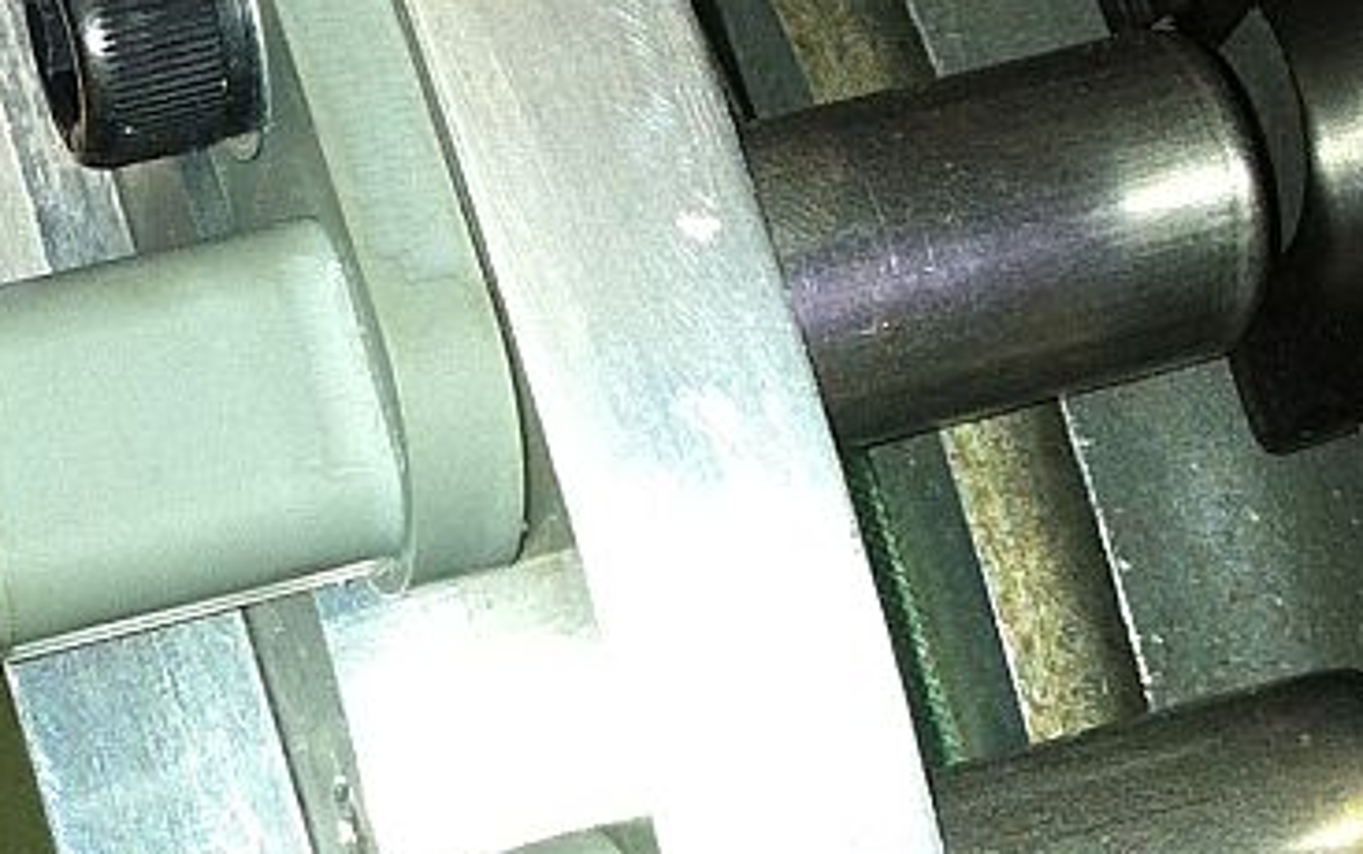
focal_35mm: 135
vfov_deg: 9.7
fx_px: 5019
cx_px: 271
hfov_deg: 15.4
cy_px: 837
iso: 80
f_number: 2.8
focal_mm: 3.85
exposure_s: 1/23
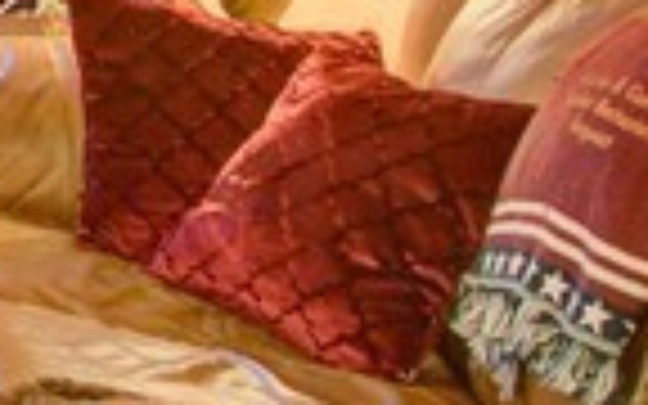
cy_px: -279
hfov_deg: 12.4
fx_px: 2172
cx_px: -1010
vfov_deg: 10.2
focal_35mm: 123
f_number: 8
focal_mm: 16
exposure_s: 1/1.43
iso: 250
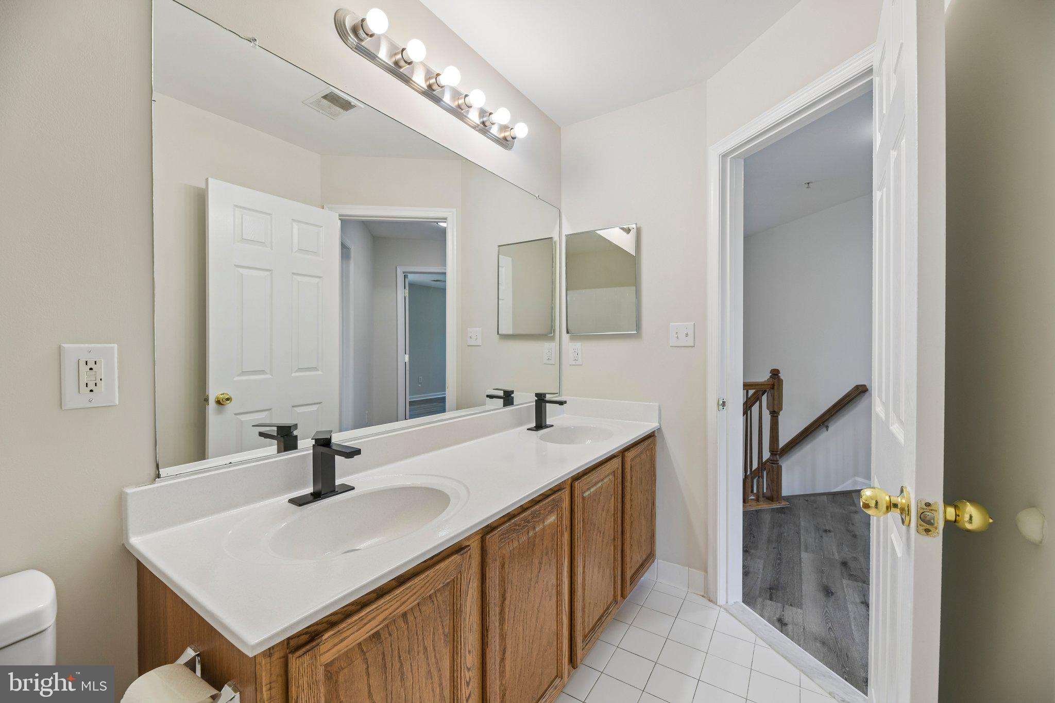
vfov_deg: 81.2
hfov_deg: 104.3
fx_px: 410
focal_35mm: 14
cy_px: 352
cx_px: 528
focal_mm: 14
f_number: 8
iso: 100
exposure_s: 1/25
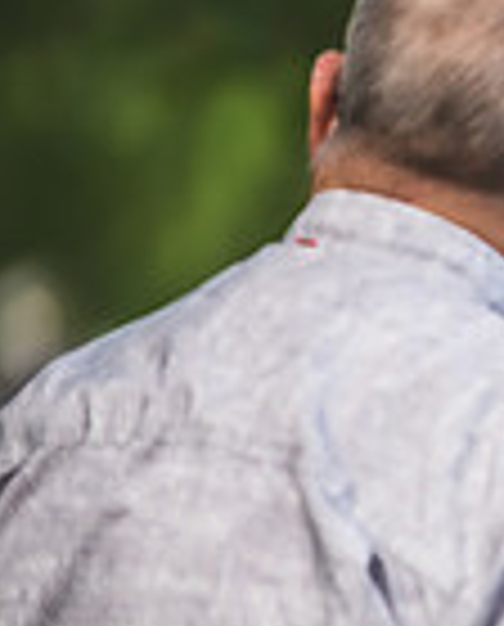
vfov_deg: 2.5
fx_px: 14499
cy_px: 381
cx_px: 1269
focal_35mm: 781
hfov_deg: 2.0
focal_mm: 200
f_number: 2.8
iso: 400
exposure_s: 1/400
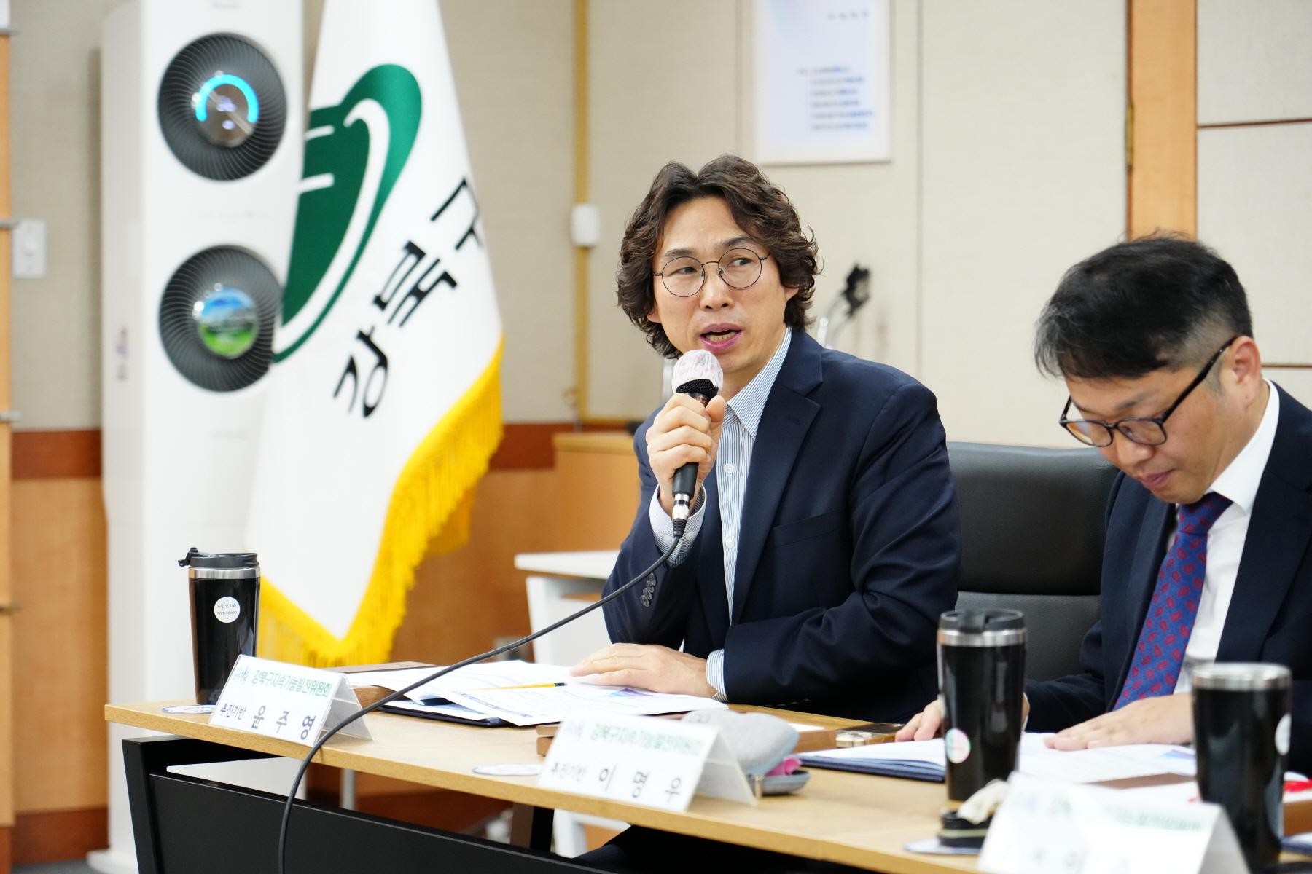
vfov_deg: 13.0
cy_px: 437
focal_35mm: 105
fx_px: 3826
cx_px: 656
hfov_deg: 19.5
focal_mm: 105
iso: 4000
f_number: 4
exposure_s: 1/200
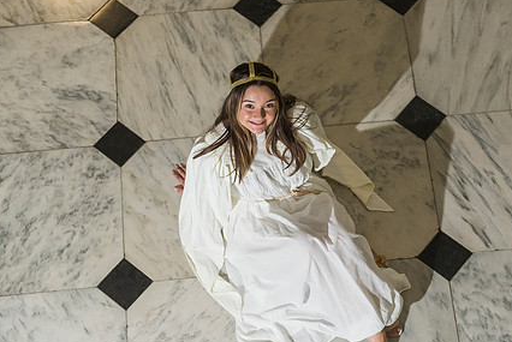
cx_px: 295
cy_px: 176
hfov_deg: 24.1
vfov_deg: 16.3
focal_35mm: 84
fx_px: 1196
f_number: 4
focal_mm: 60
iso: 1600
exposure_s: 1/125
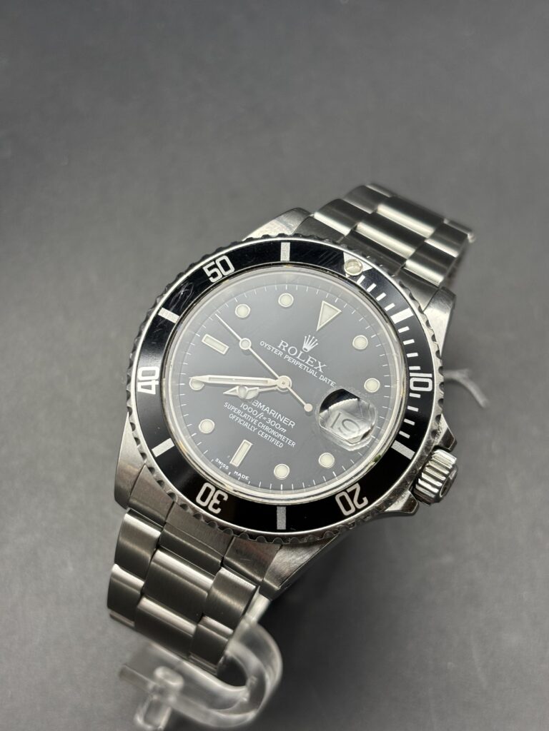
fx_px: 1100
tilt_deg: -64.8
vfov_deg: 36.8
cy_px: 366
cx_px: 274
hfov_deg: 28.0
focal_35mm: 52
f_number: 1.6
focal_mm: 5.96
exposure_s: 1/50
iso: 40
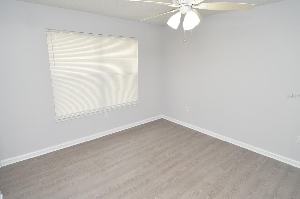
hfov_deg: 87.0
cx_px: 146
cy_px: 96
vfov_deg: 64.4
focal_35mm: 19
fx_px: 158
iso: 400
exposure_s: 1/80
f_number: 4.5
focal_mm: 12
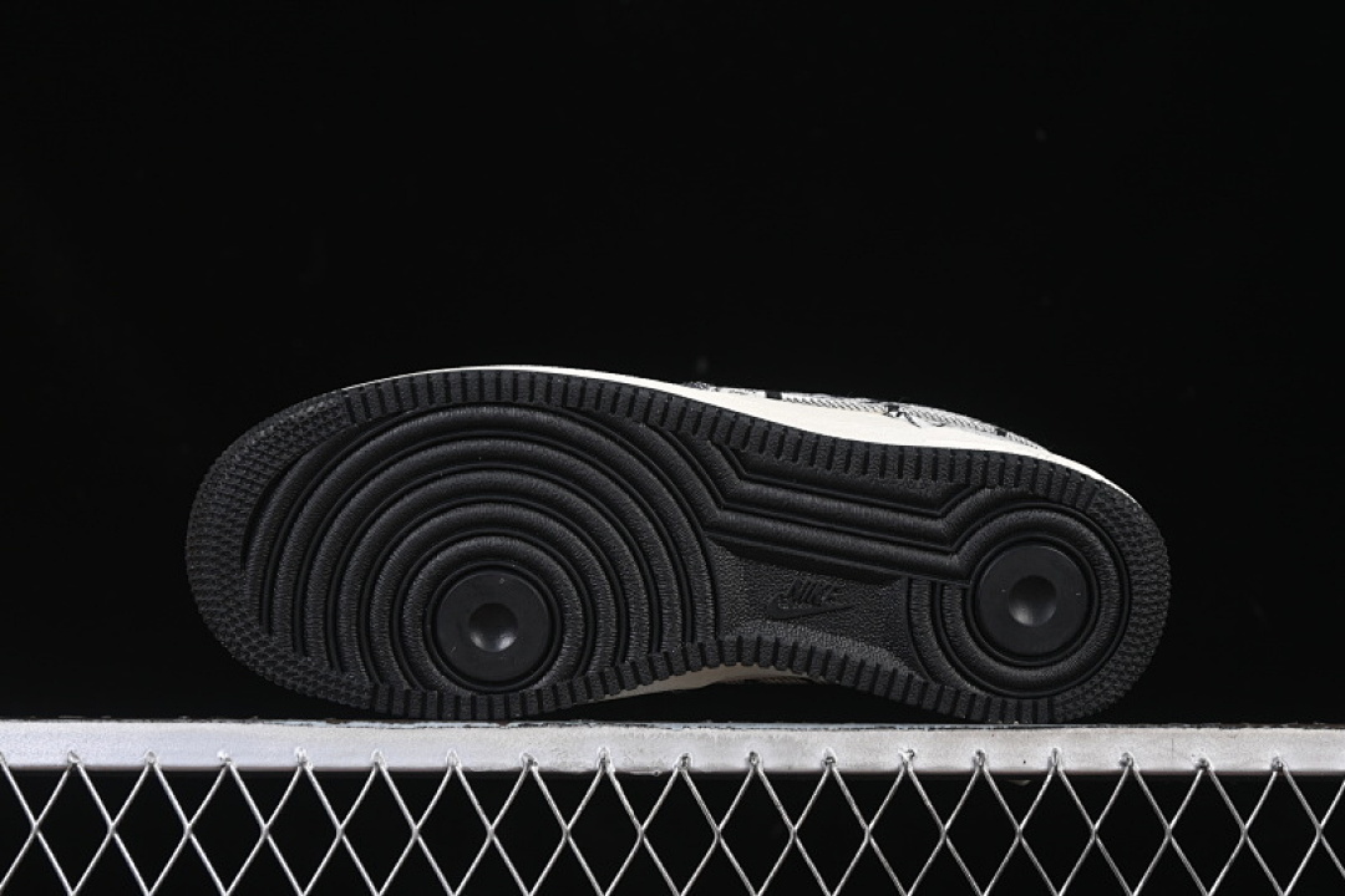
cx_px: 672
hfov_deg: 27.0
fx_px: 2802
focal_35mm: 75
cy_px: 448
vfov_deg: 18.2
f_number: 6.3
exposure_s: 1/60
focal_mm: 50
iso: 160
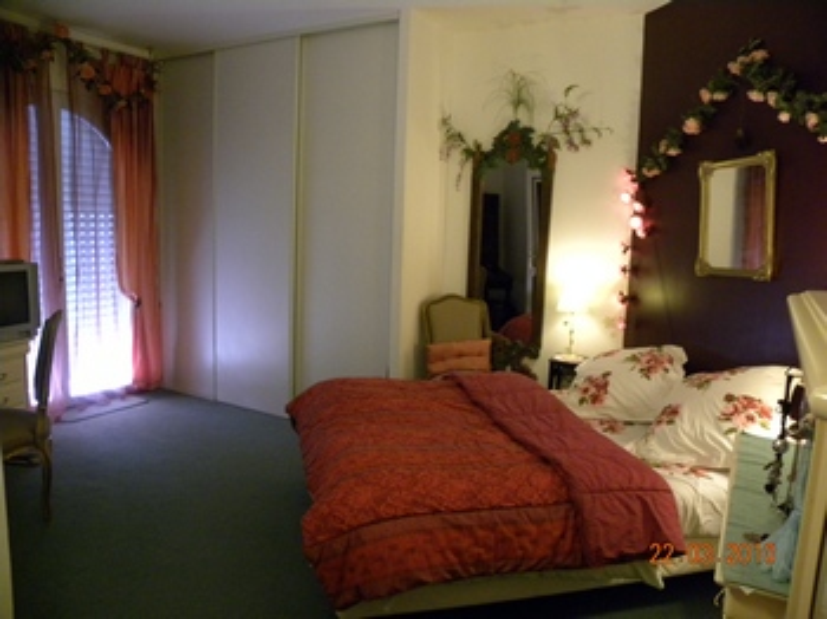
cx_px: 414
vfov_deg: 53.0
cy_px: 310
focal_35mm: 26
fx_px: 621
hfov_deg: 67.3
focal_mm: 4.6
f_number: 2.8
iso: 400
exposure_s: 1/9.9
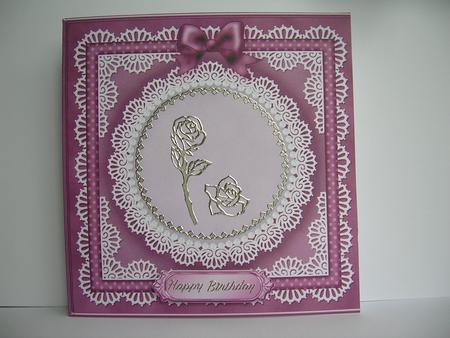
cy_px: 169
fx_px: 455
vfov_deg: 40.7
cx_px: 225
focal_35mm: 35
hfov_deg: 52.6
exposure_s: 1/166
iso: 50
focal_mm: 5.4
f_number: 2.8
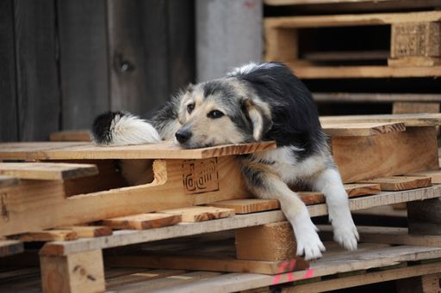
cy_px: 146
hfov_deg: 10.3
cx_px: 220
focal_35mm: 200
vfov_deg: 6.9
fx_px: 2449
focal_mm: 200
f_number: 2.8
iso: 200
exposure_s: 1/2000
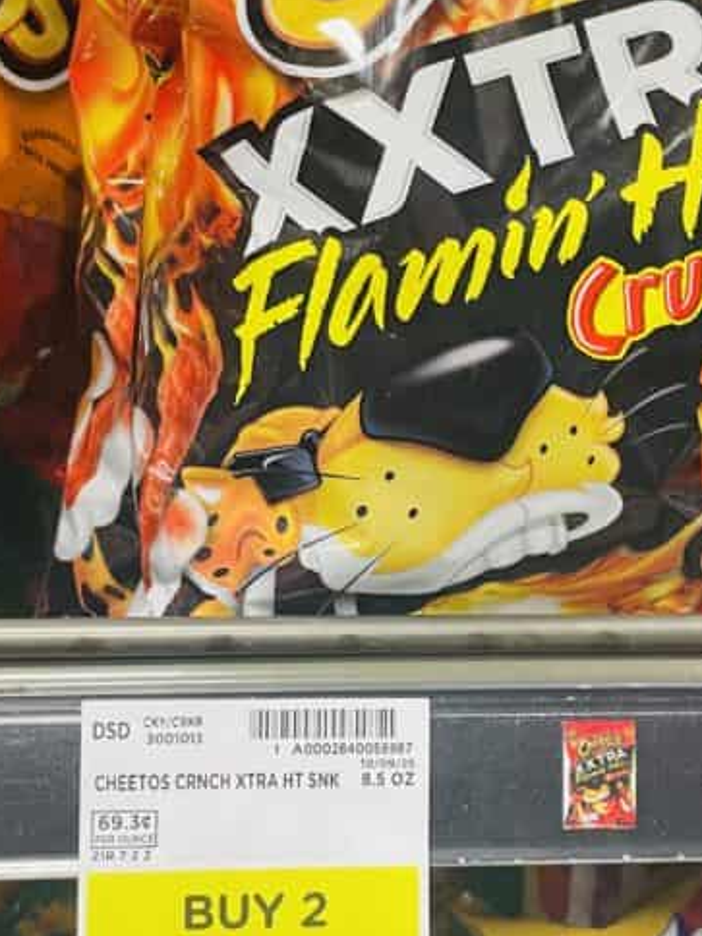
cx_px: 360
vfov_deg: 34.9
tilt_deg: -25.5
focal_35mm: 55
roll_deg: -2.0
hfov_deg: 26.6
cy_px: 480
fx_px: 1487
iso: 250
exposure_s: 1/60
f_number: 1.6
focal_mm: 4.2
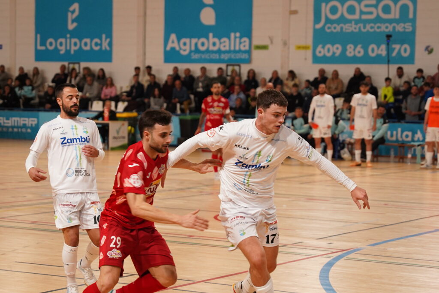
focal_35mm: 105
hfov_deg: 19.5
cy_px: 146
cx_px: 220
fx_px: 1281
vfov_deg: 13.0
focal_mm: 70
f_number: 2.8
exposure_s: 1/640
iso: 2500
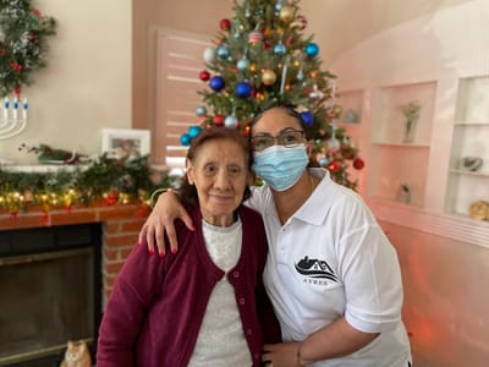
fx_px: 367
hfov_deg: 67.3
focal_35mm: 26
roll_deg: -3.2
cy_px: 184
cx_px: 244
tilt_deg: -7.2
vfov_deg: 53.1
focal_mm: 4.2
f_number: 1.6
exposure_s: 1/60
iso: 320
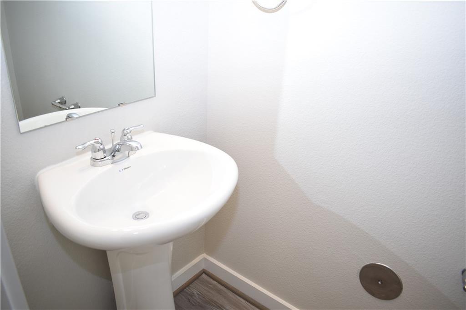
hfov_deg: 67.4
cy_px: 155
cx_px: 233
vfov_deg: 47.9
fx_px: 349
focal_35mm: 27
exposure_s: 1/60
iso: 500
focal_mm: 18
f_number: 4
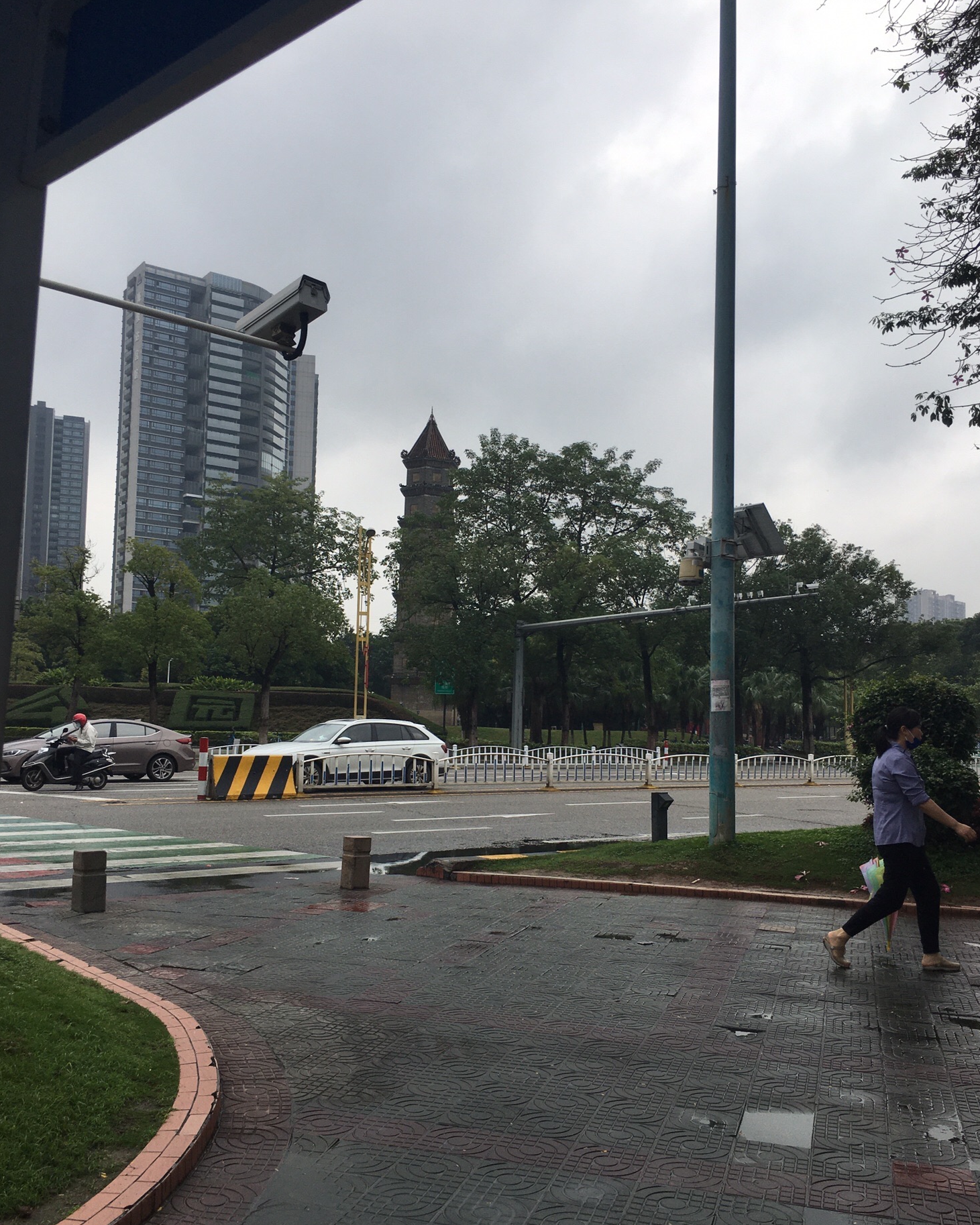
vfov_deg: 57.1
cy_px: 647
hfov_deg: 47.1
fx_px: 1124
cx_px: 491
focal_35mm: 31
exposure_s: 1/2024
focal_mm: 4.15
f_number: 2.2
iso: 25
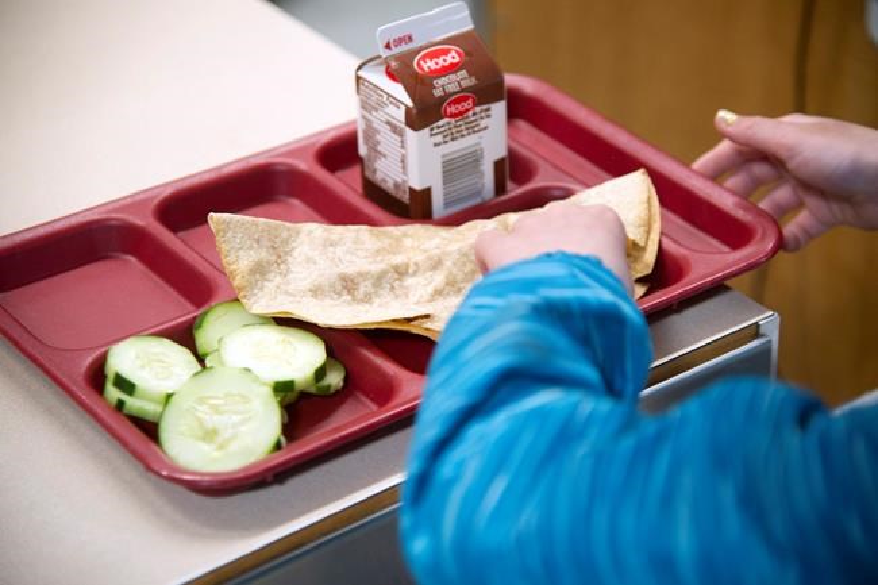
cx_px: 439
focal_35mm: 105
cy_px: 292
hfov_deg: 19.5
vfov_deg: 13.0
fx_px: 2560
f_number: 4
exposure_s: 1/200
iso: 2500
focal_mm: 105
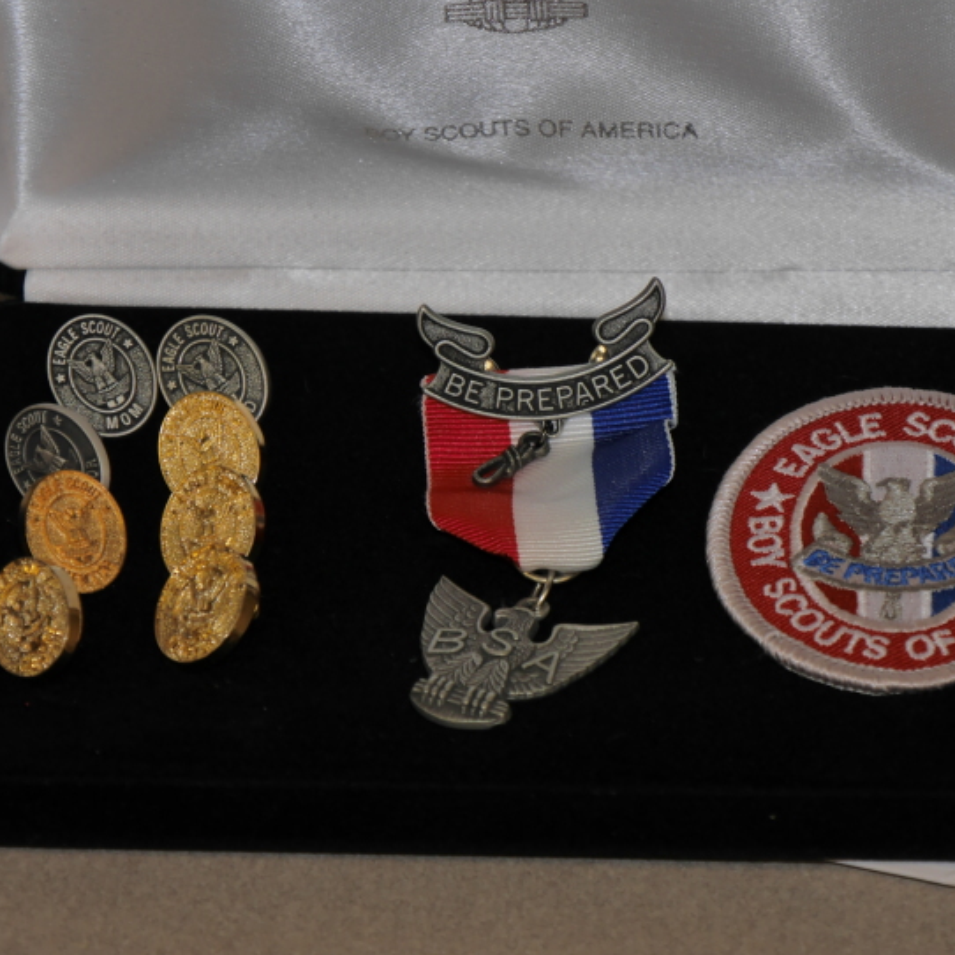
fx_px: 7491
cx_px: 458
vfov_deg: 7.3
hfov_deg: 7.3
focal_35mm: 240
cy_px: 463
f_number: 5.4
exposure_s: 1/60
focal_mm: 92
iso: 200
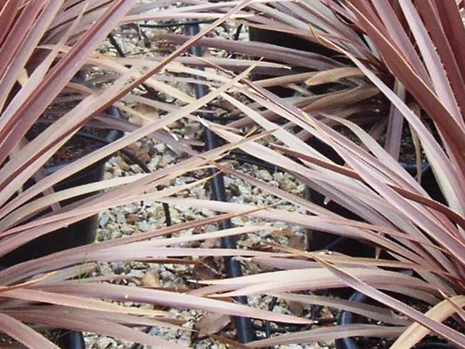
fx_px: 1115
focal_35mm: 83
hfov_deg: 22.8
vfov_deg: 17.3
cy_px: -13
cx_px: 25
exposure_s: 1/320
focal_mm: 5.6
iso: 80
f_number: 2.7
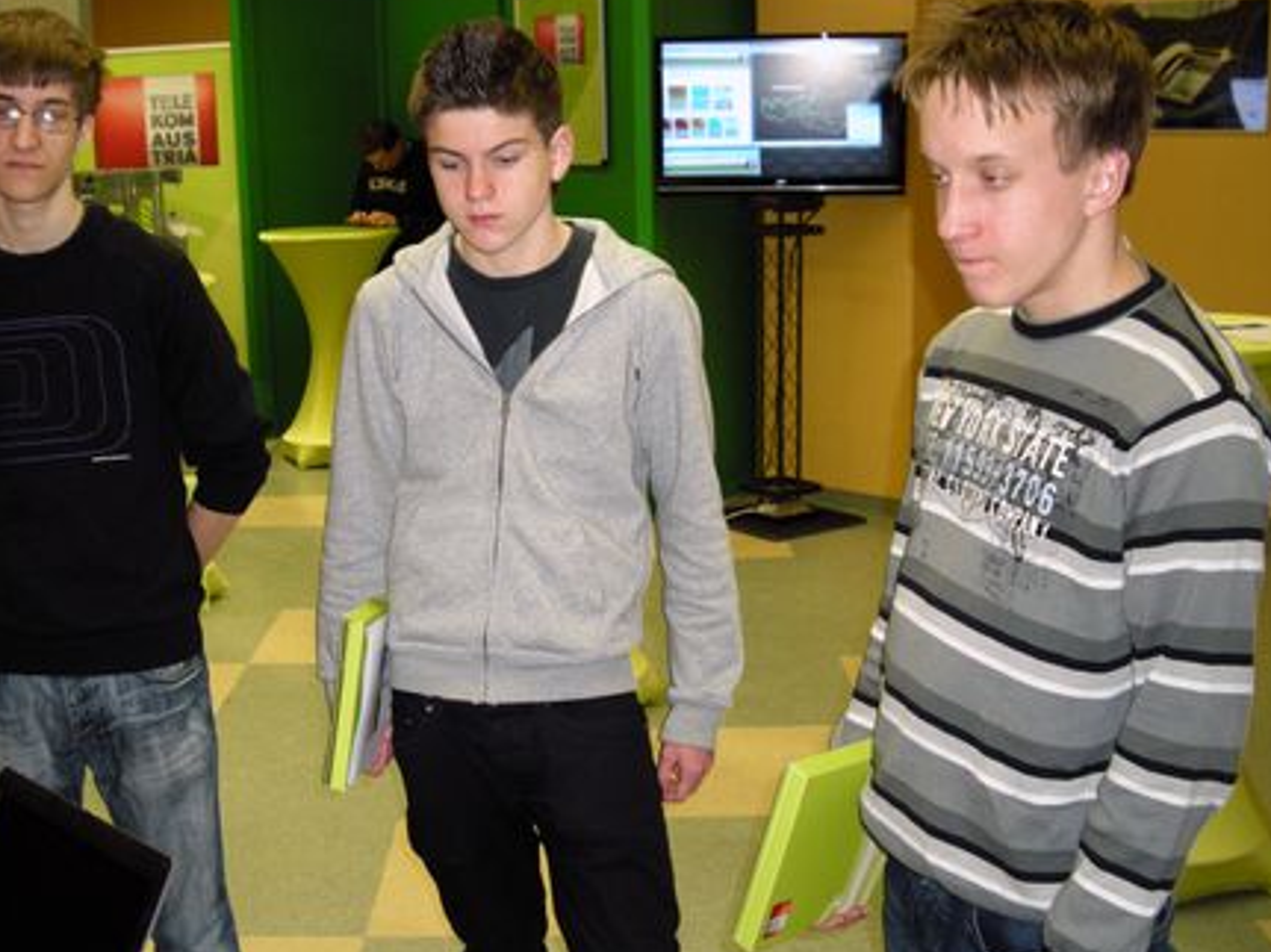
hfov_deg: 42.8
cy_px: 519
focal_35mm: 44
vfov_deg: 32.8
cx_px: 537
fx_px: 1615
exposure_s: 1/30
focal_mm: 7.9
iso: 223
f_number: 2.8
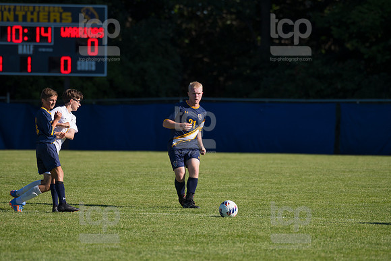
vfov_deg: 3.8
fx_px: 3911
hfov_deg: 5.7
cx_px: 196
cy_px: 130
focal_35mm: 360
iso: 320
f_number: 5.6
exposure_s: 1/2000
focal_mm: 360
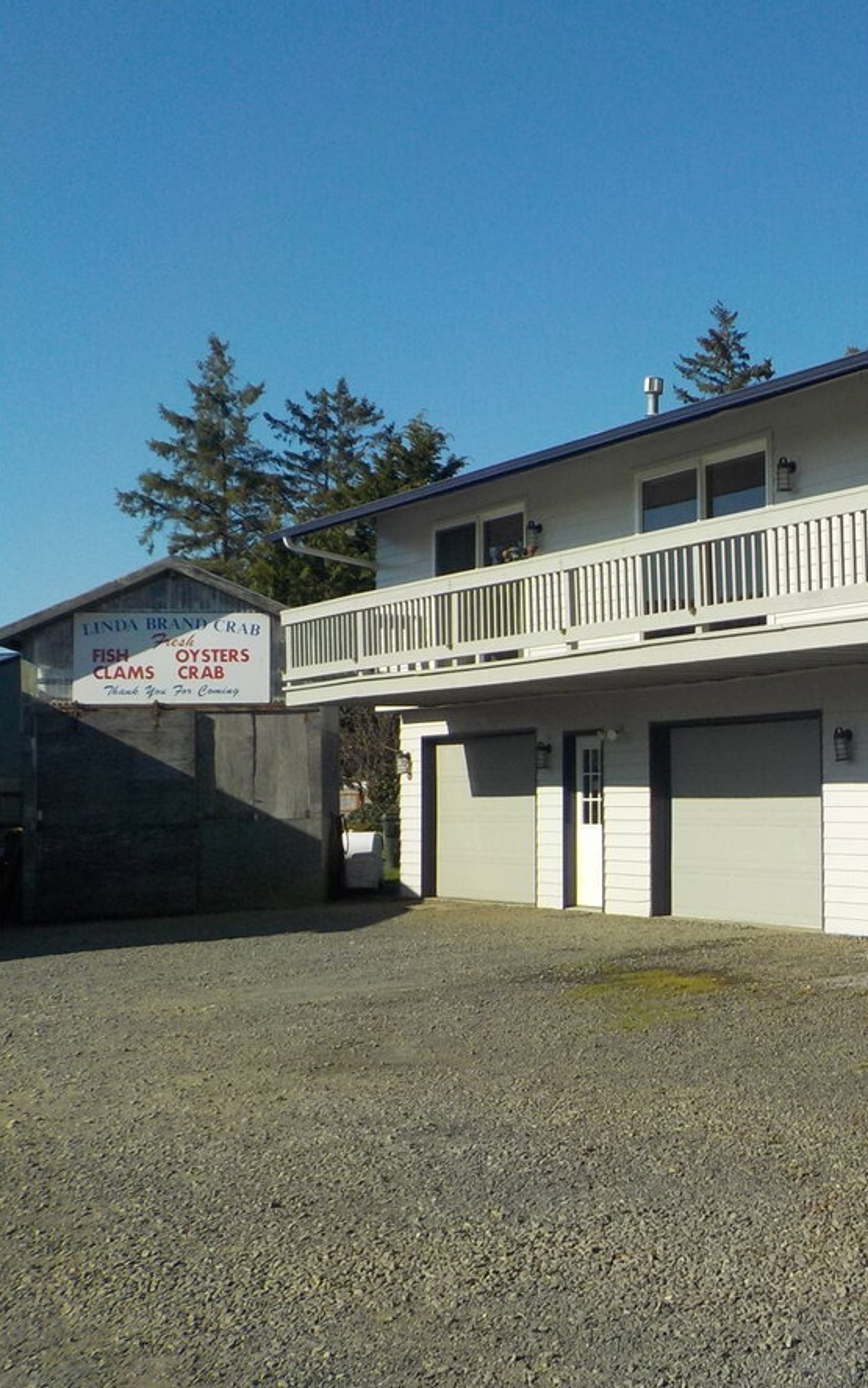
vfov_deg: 46.2
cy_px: 690
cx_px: 931
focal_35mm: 43
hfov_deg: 27.6
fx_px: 1626
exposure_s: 1/1600
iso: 125
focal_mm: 4.1
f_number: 3.3
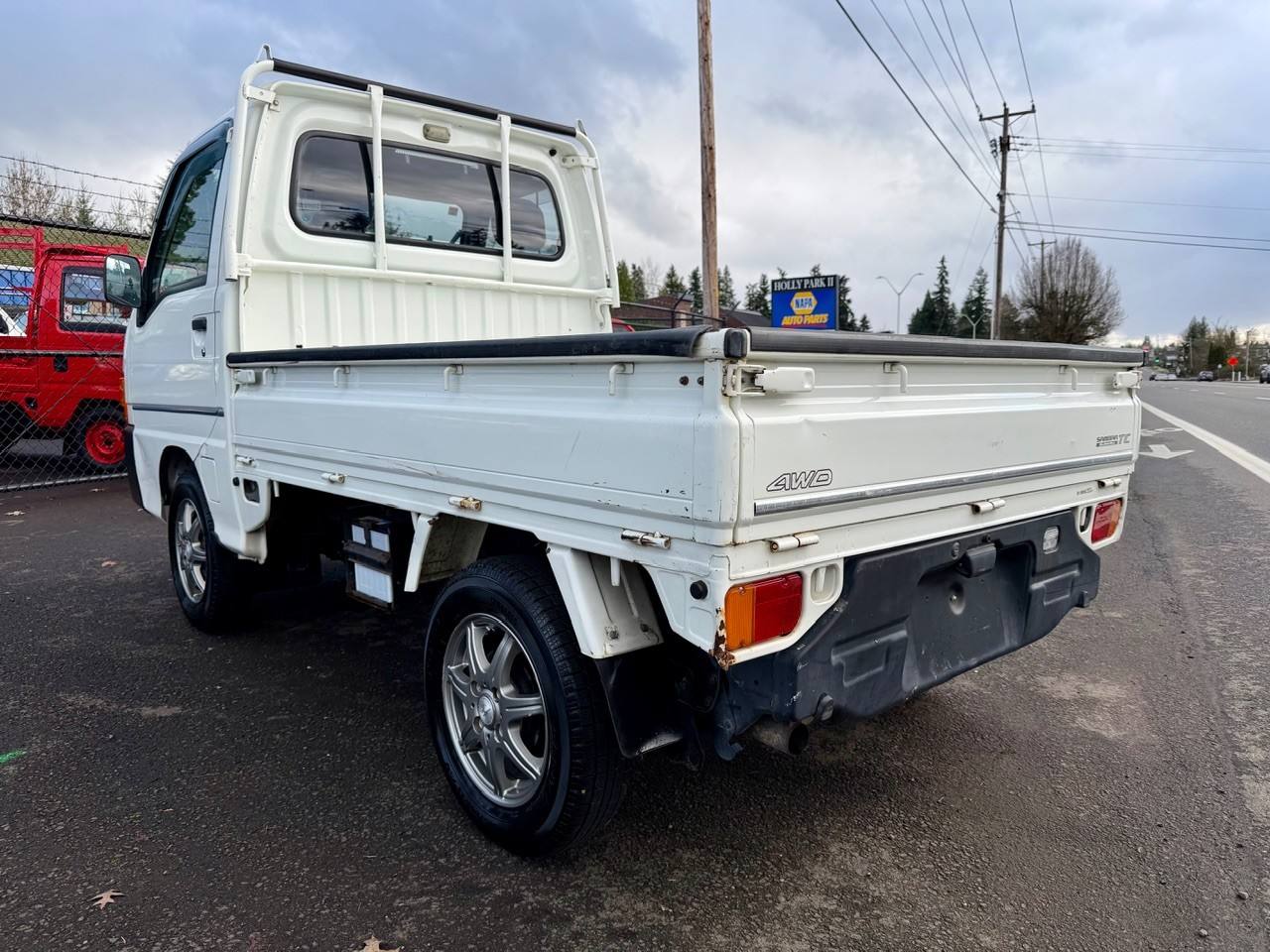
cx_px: 635
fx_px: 881
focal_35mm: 24
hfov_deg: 71.6
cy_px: 476
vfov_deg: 56.8
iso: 80
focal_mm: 6.76
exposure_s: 1/1091
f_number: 1.78
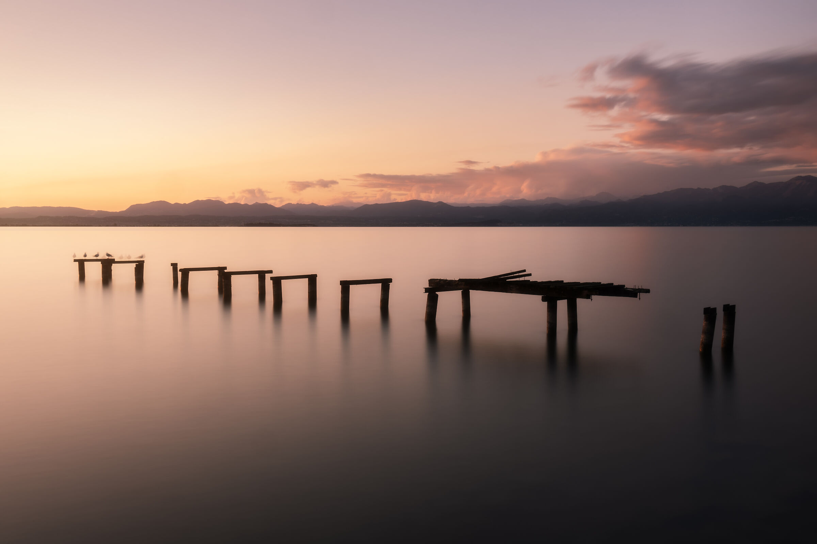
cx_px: 408
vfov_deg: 36.9
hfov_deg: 53.1
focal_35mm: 36
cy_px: 272
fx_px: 817
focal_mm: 36
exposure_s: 160
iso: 100
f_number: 18
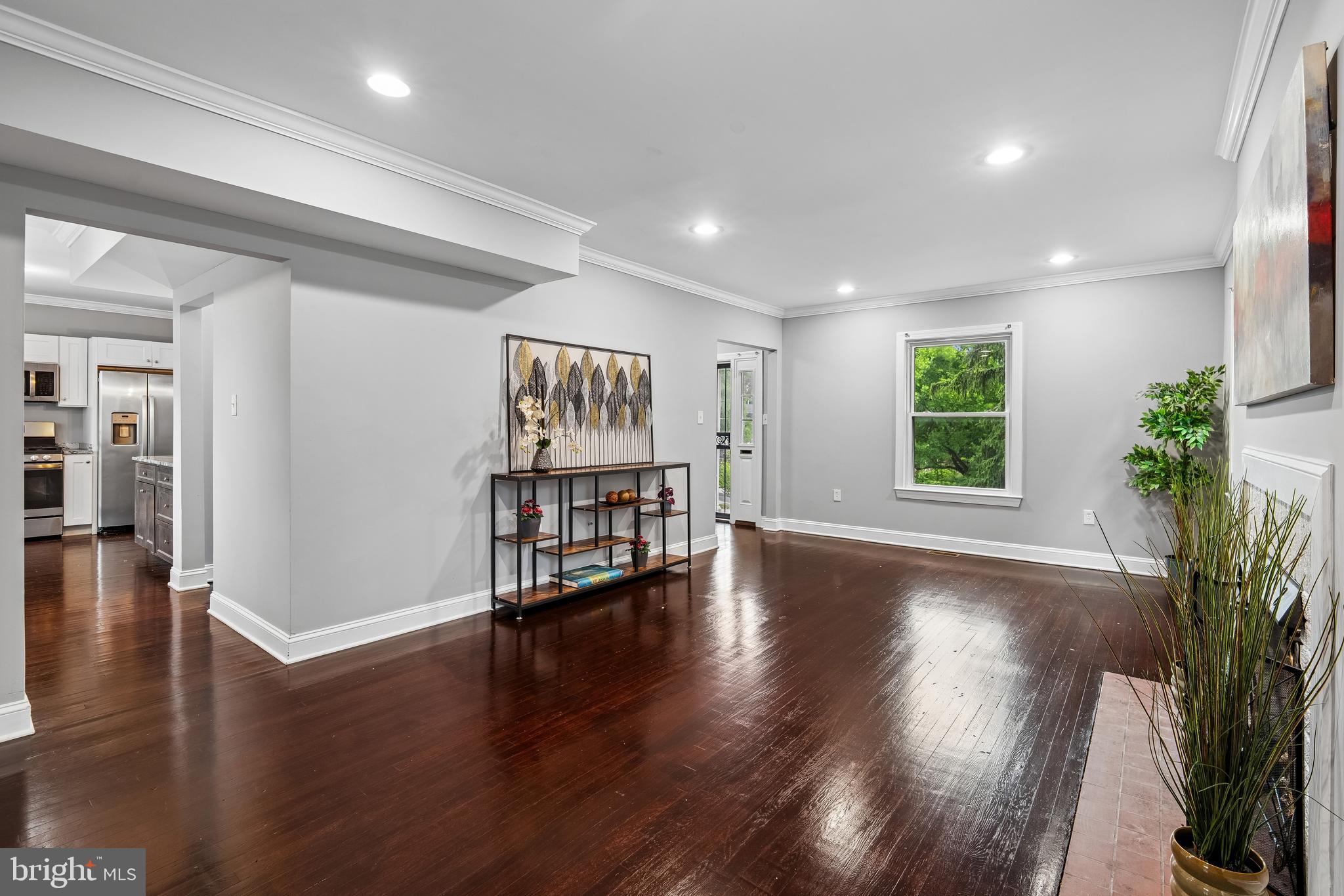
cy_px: 448
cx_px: 672
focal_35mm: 16
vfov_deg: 73.7
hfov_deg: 96.7
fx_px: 597
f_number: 8
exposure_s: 1
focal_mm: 16
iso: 100
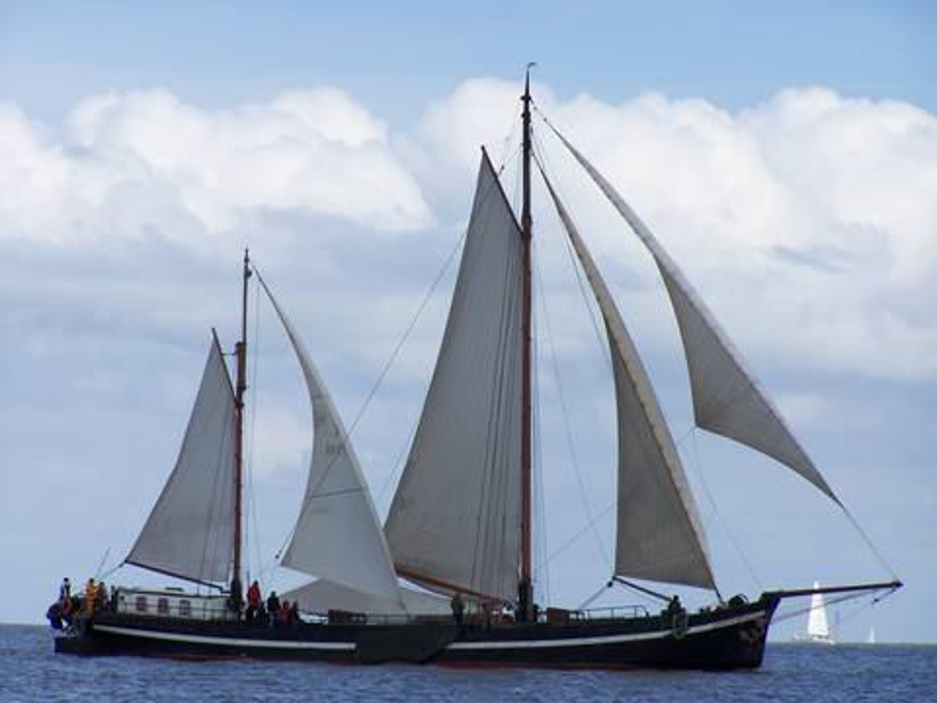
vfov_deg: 6.8
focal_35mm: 218
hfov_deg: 9.1
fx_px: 5901
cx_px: 468
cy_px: 352
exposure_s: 1/640
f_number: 4.5
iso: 64
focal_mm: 36.2
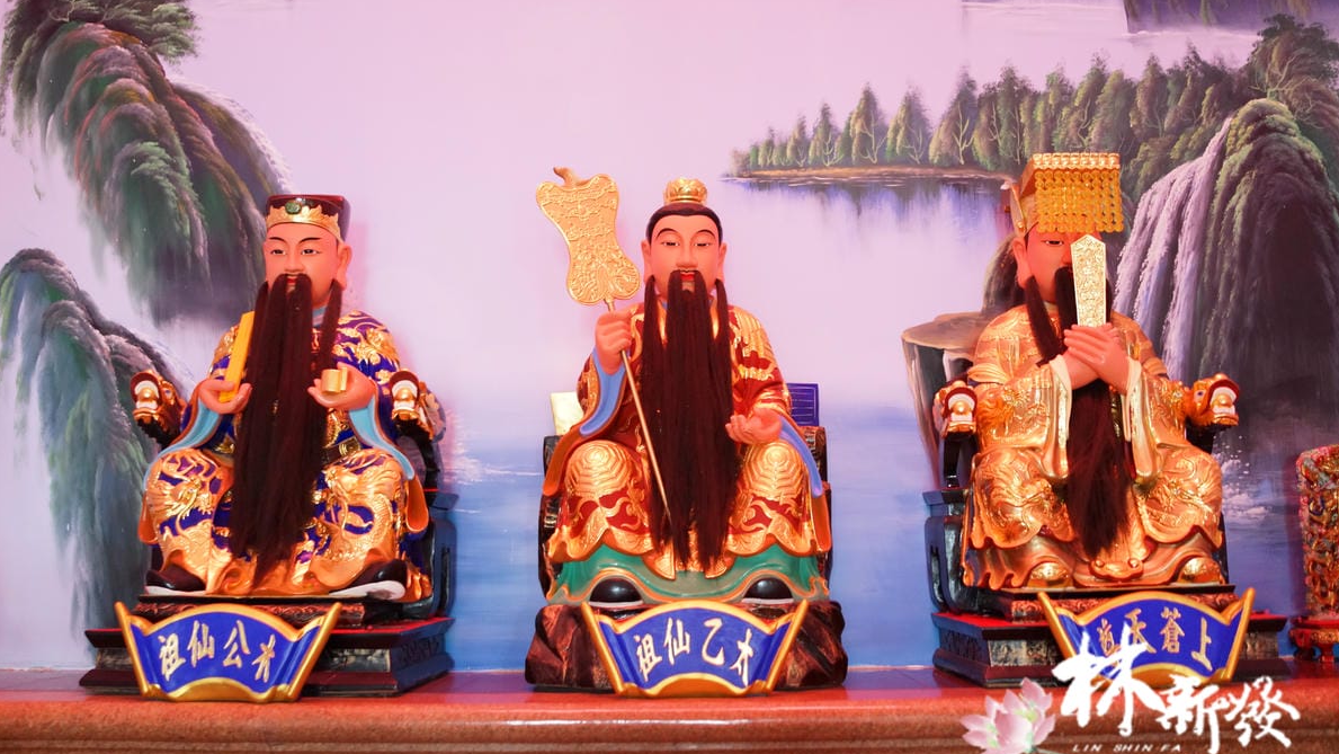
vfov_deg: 32.0
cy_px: 336
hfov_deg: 54.0
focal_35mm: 37
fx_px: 1314
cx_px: 671
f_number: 2
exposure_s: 1/20
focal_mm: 35
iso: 2000
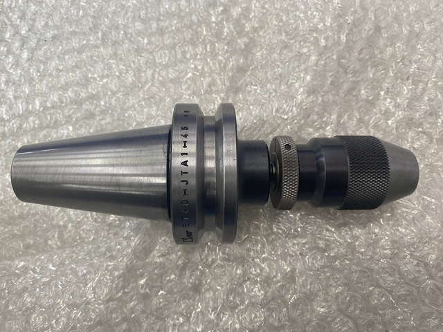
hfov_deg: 69.4
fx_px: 320
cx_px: 222
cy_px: 166
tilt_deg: -78.4
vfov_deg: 54.9
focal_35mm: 25
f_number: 1.8
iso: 100
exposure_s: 1/121
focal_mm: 4.25
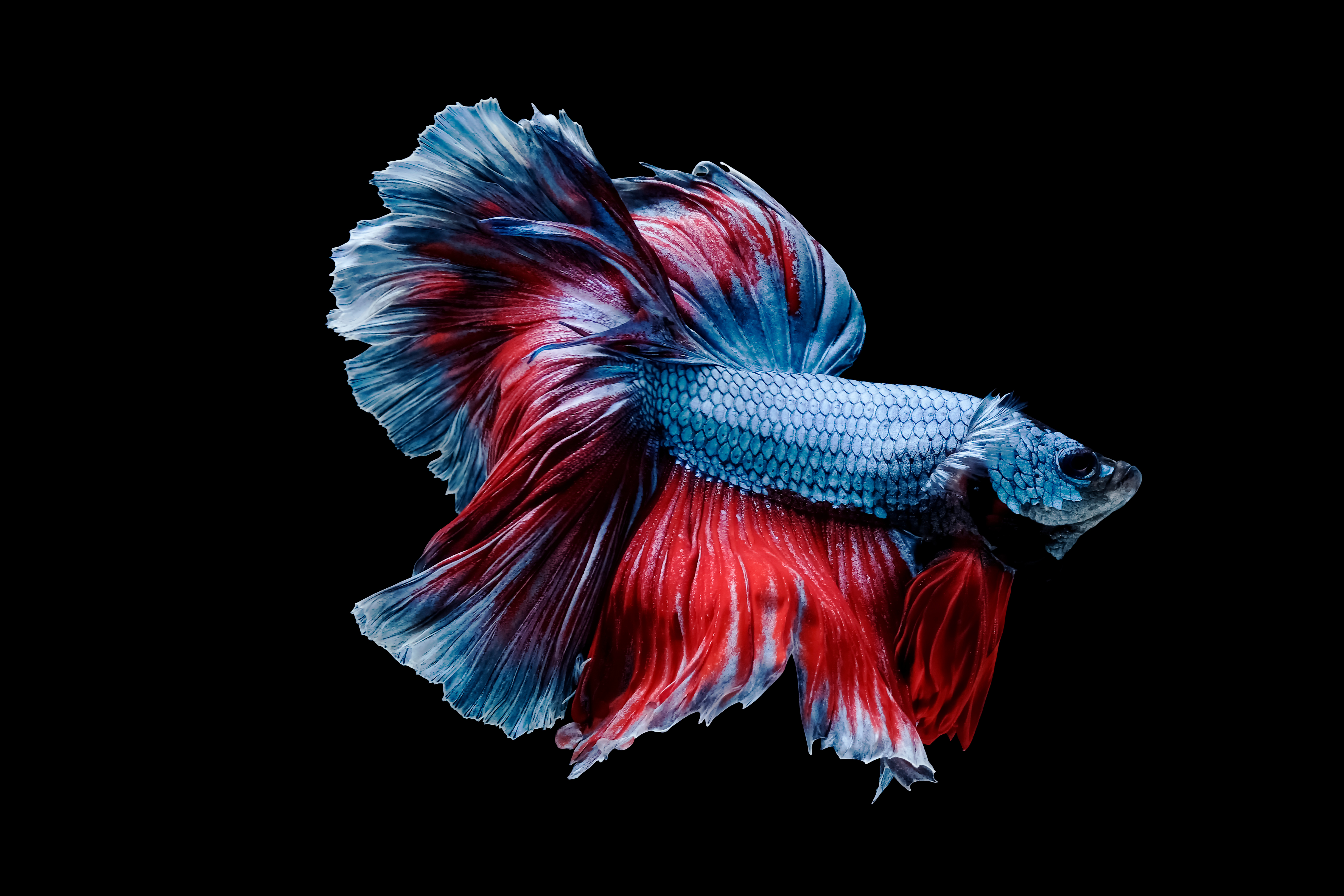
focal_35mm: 90
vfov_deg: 15.2
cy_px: 448
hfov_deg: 22.6
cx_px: 672
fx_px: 3360
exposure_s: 1/125
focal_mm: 60
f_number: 16
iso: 200
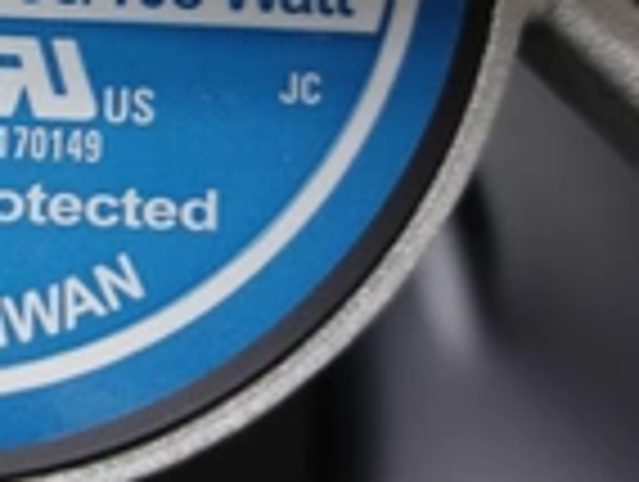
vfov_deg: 21.4
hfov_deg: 27.7
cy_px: -56
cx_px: -27
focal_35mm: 65
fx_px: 1202
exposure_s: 1/30
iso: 200
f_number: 1.8
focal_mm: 8.8
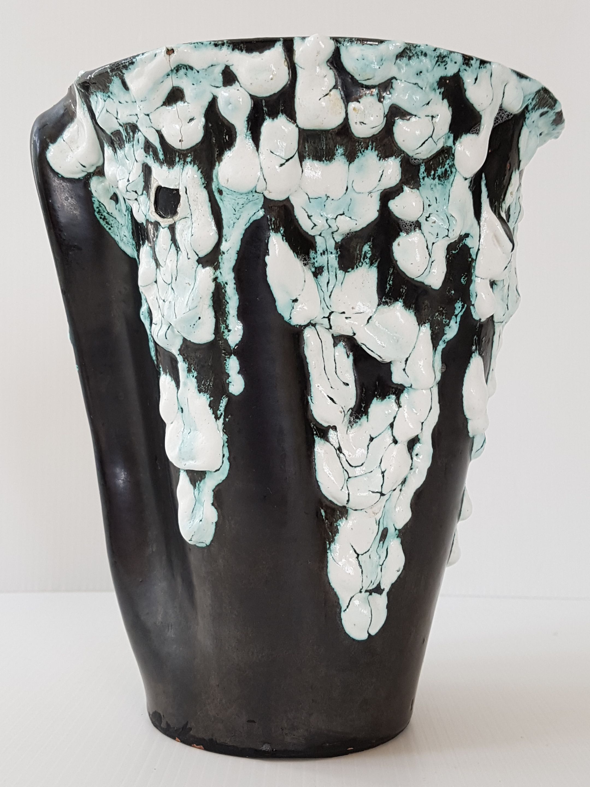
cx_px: 295
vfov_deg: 67.3
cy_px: 394
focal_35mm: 26
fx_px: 591
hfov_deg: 53.1
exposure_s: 1/100
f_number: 1.7
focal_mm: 4.2
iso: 64
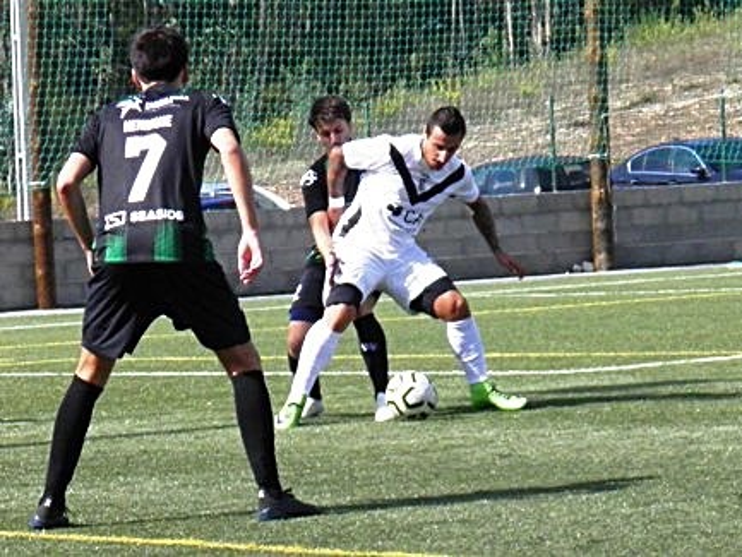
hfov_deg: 26.7
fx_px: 1565
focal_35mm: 73
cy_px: 278
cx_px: 371
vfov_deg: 20.2
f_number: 3.9
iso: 100
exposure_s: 1/800
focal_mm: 13.2
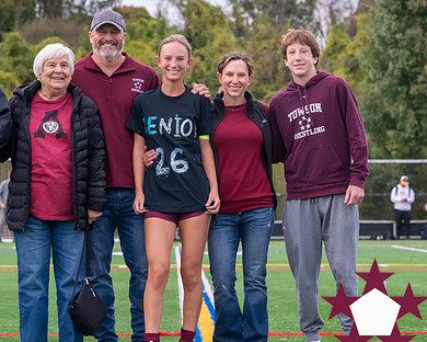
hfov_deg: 12.9
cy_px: 169
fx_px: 1896
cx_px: 191
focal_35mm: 150
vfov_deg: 10.3
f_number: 5.6
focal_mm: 89
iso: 3600
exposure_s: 1/800
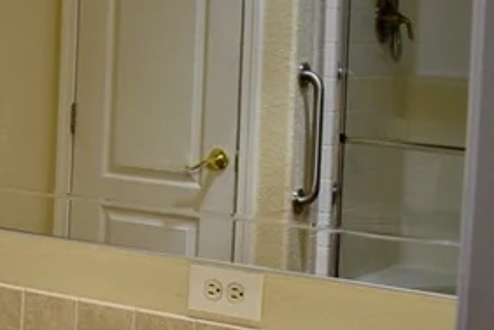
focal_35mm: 98
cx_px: -347
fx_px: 1345
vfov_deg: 13.9
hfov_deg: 17.6
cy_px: 77
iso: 400
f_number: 5
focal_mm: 18
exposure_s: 1/100
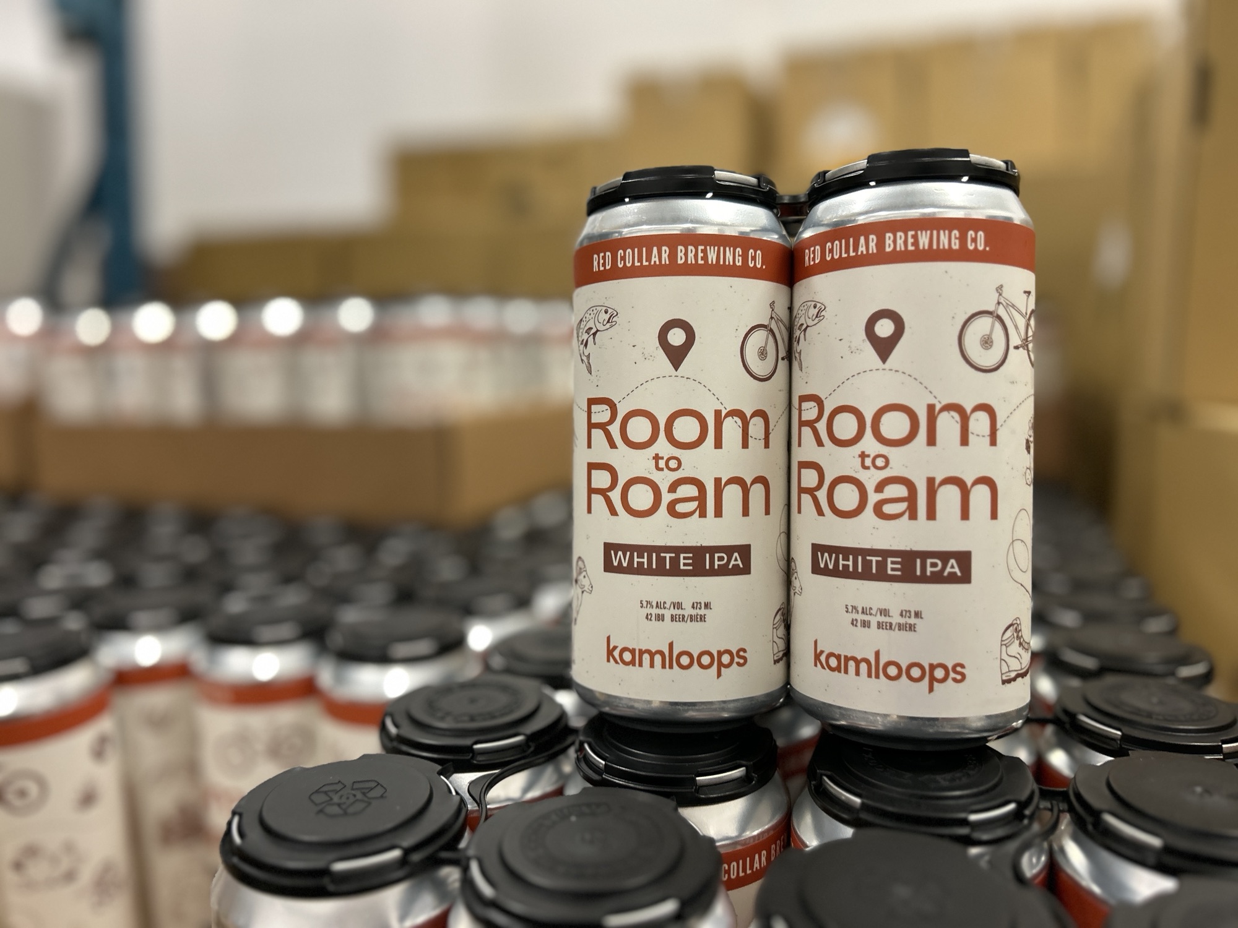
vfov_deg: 53.1
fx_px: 930
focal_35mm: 26
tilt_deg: -6.0
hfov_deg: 67.3
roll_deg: +0.6
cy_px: 464
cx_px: 619
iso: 200
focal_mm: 5.7
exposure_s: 1/60
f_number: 1.5
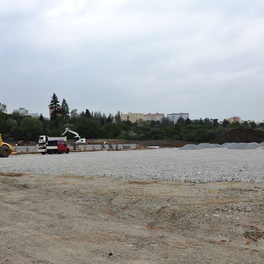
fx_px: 406
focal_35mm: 47
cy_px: 130
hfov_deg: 36.0
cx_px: 109
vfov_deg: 36.1
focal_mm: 24
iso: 200
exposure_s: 1/200
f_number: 7.1
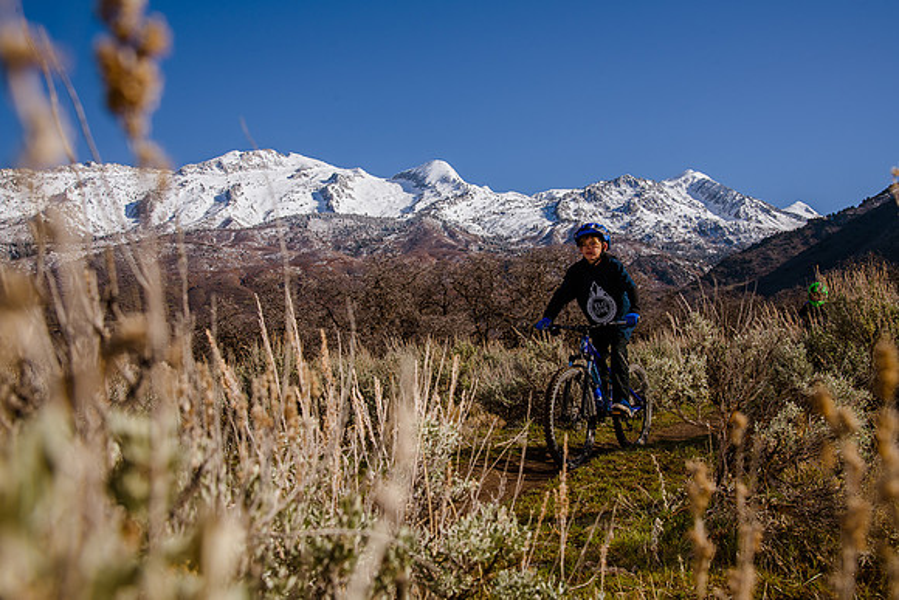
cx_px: 450
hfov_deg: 50.7
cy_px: 300
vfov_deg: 35.1
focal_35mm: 38
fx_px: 949
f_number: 10
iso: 200
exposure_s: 1/500
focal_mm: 38
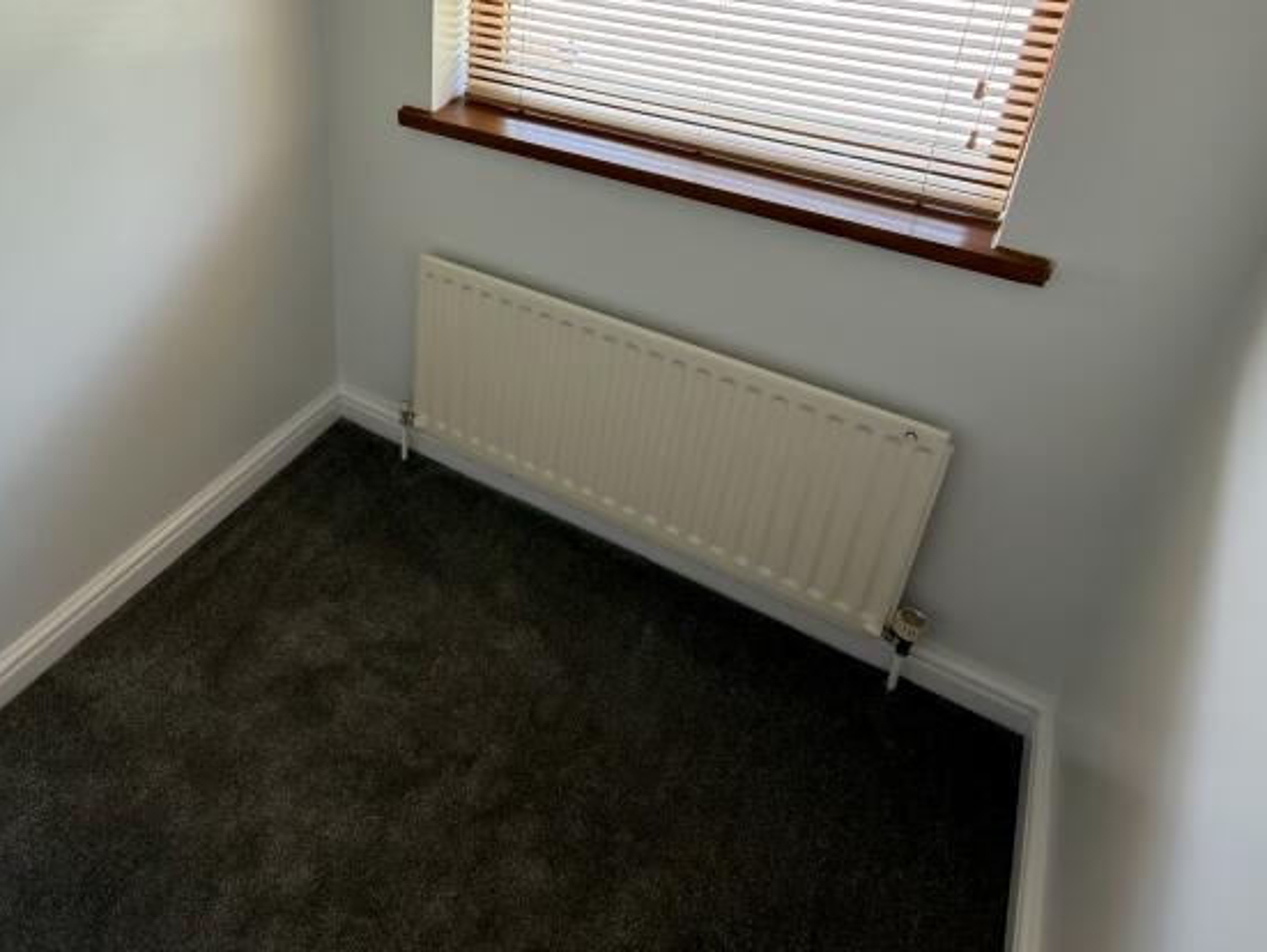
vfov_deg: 50.5
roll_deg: +0.6
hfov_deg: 65.1
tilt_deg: -27.2
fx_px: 952
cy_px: 216
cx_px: 402
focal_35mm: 26
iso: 50
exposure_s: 1/42
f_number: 2.2
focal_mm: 2.22
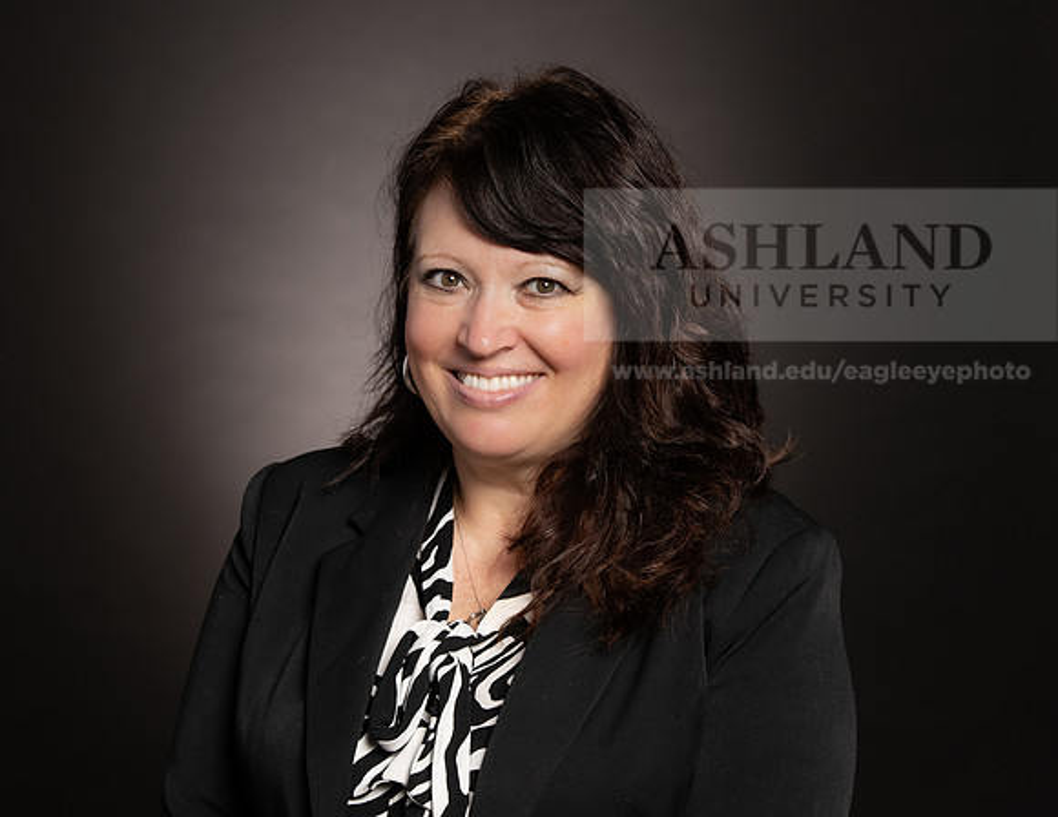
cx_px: 525
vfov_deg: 12.0
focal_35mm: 126
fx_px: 3887
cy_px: 424
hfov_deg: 15.5
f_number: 6.3
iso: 400
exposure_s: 1/200
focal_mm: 105
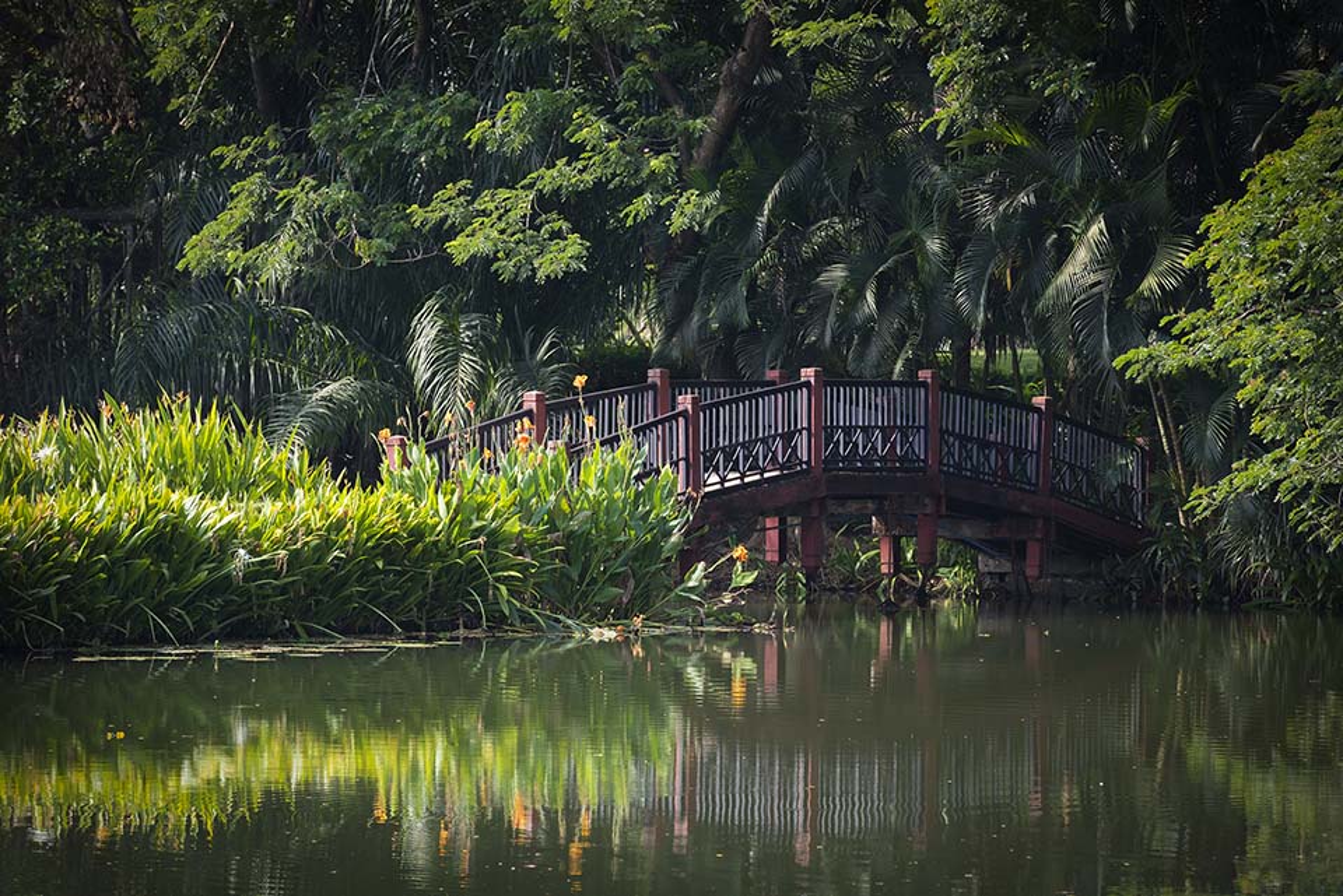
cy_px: 448
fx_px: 7464
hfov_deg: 10.3
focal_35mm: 200
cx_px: 672
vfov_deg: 6.9
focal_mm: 200
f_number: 11
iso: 640
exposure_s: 1/250
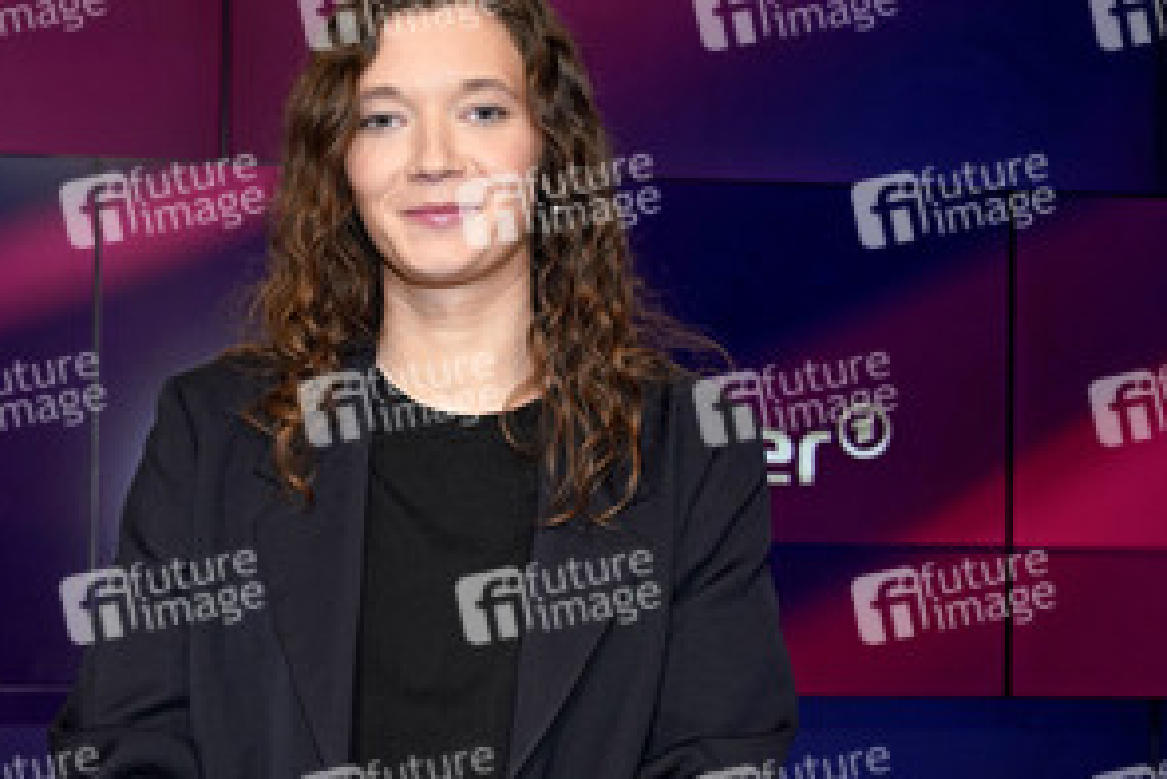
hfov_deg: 34.3
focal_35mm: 58
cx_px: 453
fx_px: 1881
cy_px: 498
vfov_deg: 23.3
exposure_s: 1/200
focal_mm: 38
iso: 1600
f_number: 5
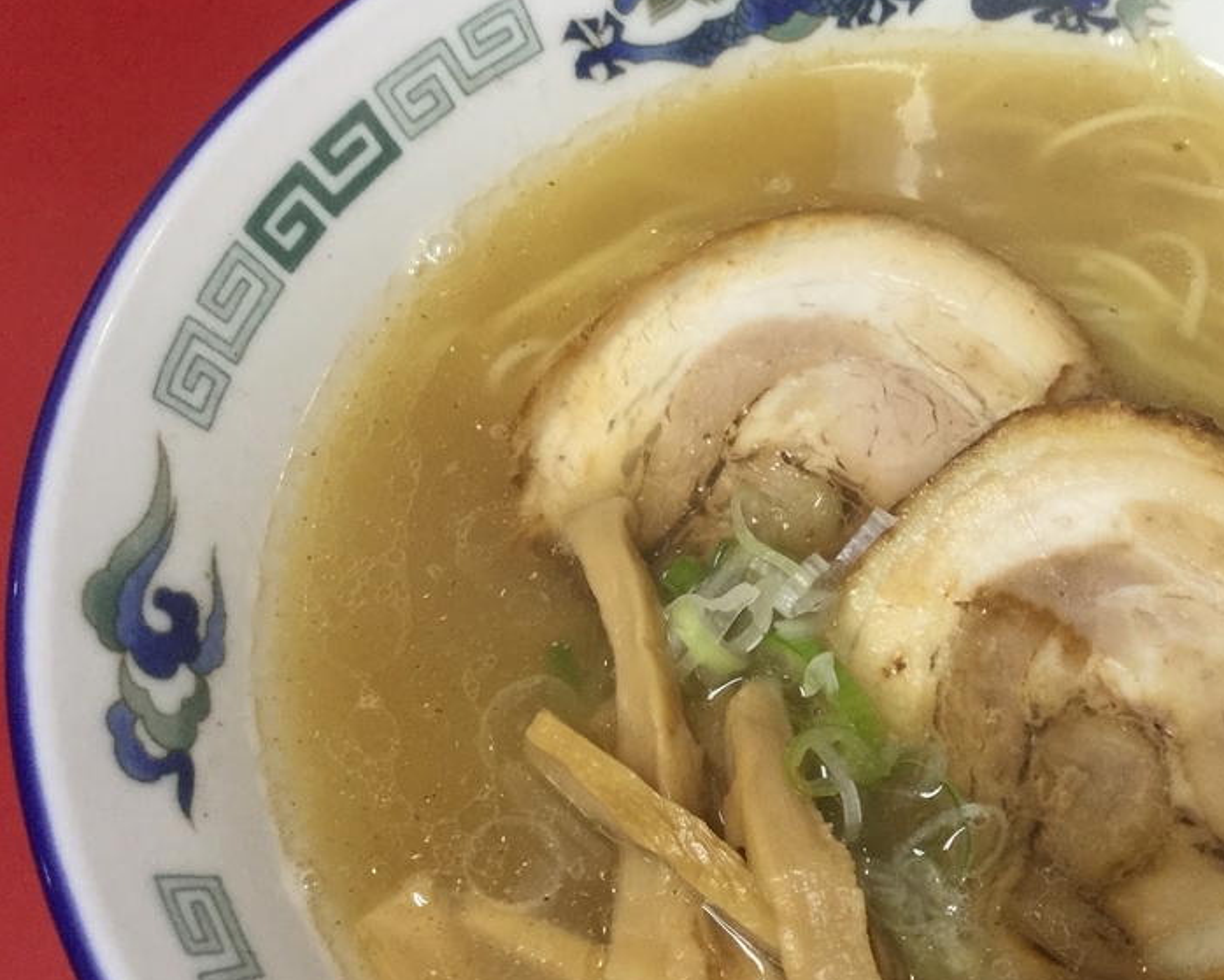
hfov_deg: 35.2
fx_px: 1885
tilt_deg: -65.8
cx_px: 910
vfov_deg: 29.0
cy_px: 643
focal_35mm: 52
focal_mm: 3.3
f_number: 2.4
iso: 125
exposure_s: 1/33
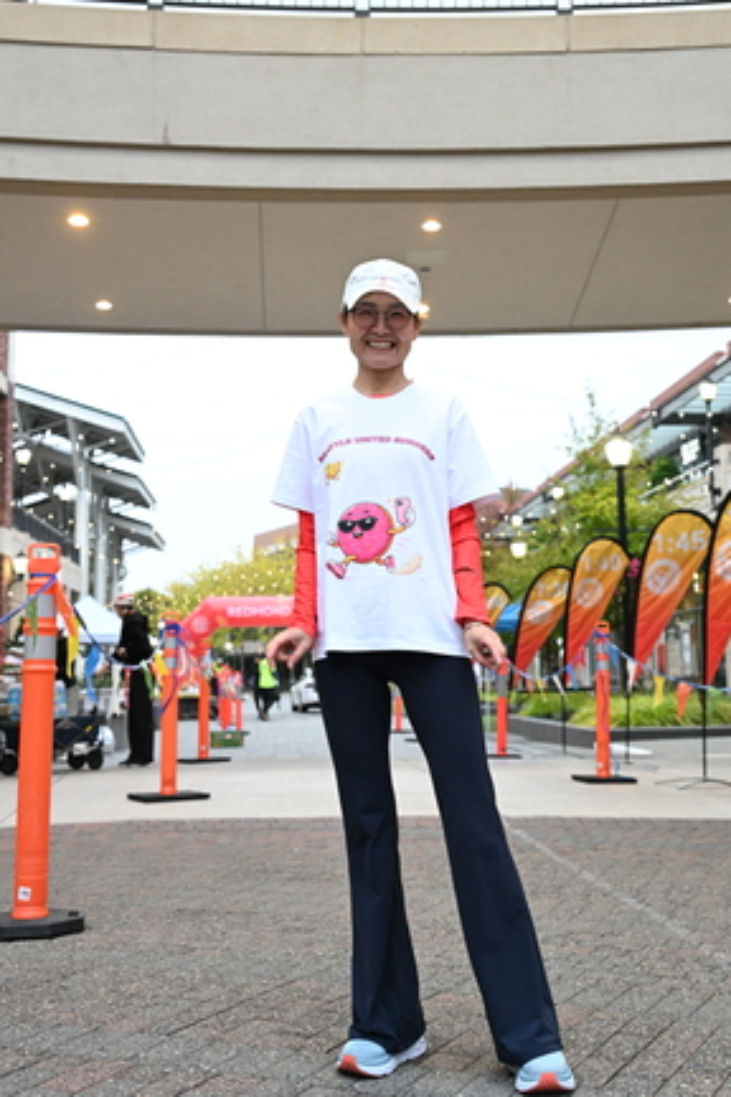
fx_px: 1299
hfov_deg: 31.4
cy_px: 480
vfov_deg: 45.7
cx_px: 407
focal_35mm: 43
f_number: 4
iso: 3200
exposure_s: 1/250
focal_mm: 33.5
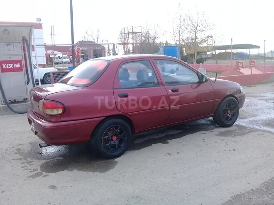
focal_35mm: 31
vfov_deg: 45.4
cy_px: 102
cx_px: 137
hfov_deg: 58.4
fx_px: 245
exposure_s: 1/131
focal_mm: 3.3
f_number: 2.2
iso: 50
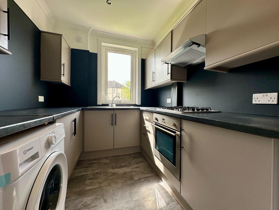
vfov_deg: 85.7
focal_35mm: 14
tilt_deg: -0.7
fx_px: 113
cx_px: 140
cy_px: 105
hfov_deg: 102.1
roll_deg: -0.5
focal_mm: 2.22
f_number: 2.2
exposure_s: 1/153
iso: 40
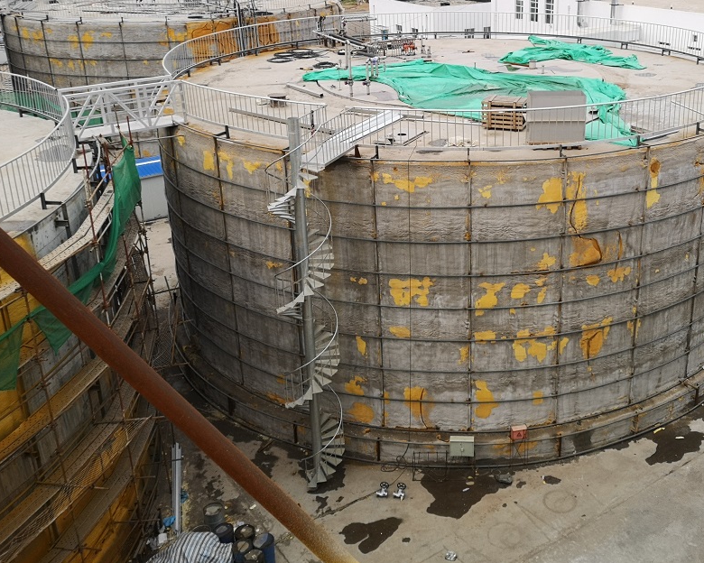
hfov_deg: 48.1
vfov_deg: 39.7
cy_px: 195
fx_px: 771
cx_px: 482
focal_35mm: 37
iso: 50
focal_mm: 5.58
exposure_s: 1/1093
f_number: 1.8
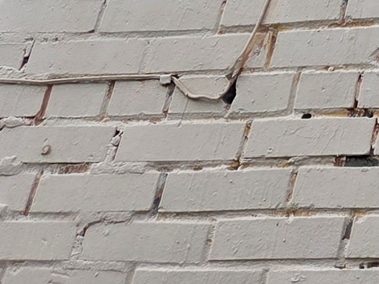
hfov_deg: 13.4
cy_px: -417
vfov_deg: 10.1
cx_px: 759
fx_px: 1380
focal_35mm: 126
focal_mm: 5.4
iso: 80
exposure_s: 1/852
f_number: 1.8
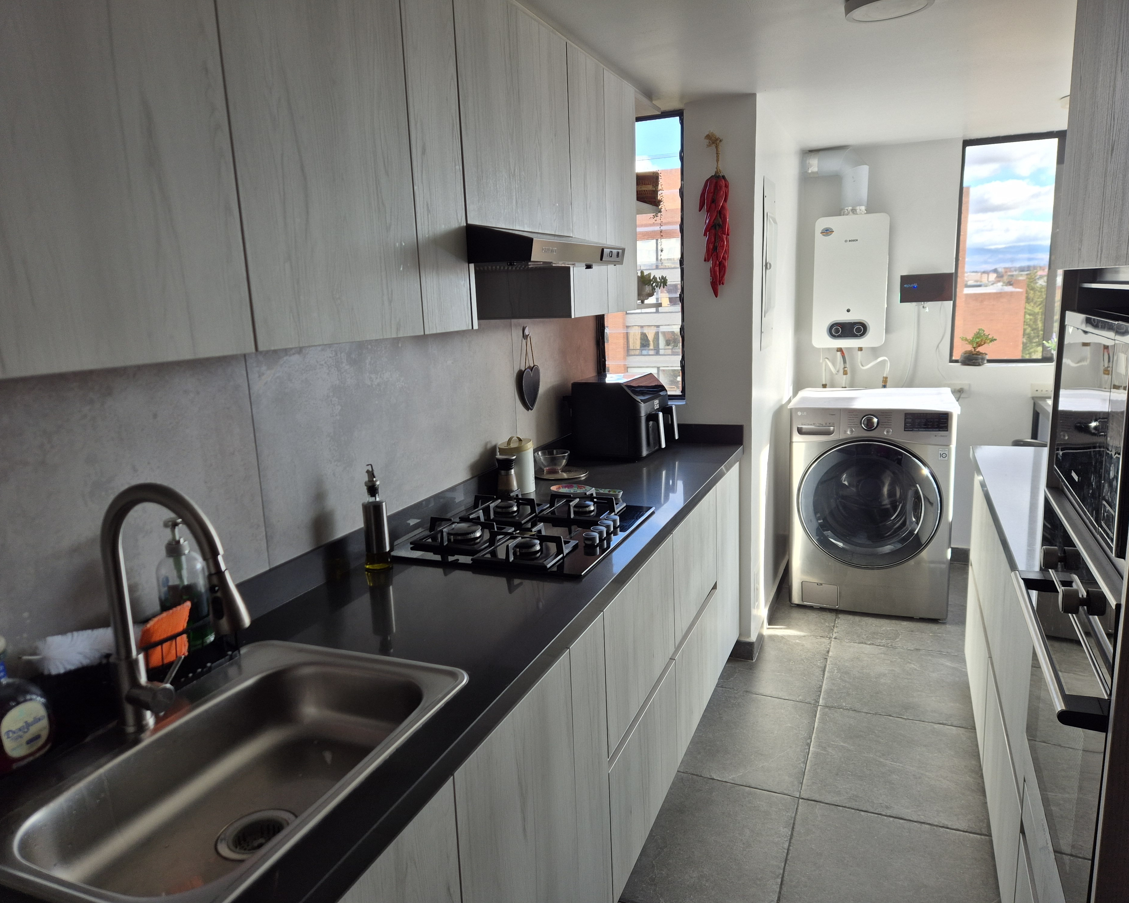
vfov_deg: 58.8
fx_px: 802
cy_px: 451
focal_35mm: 24
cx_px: 558
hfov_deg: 70.3
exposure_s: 1/180
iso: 40
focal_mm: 5.4
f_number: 1.8
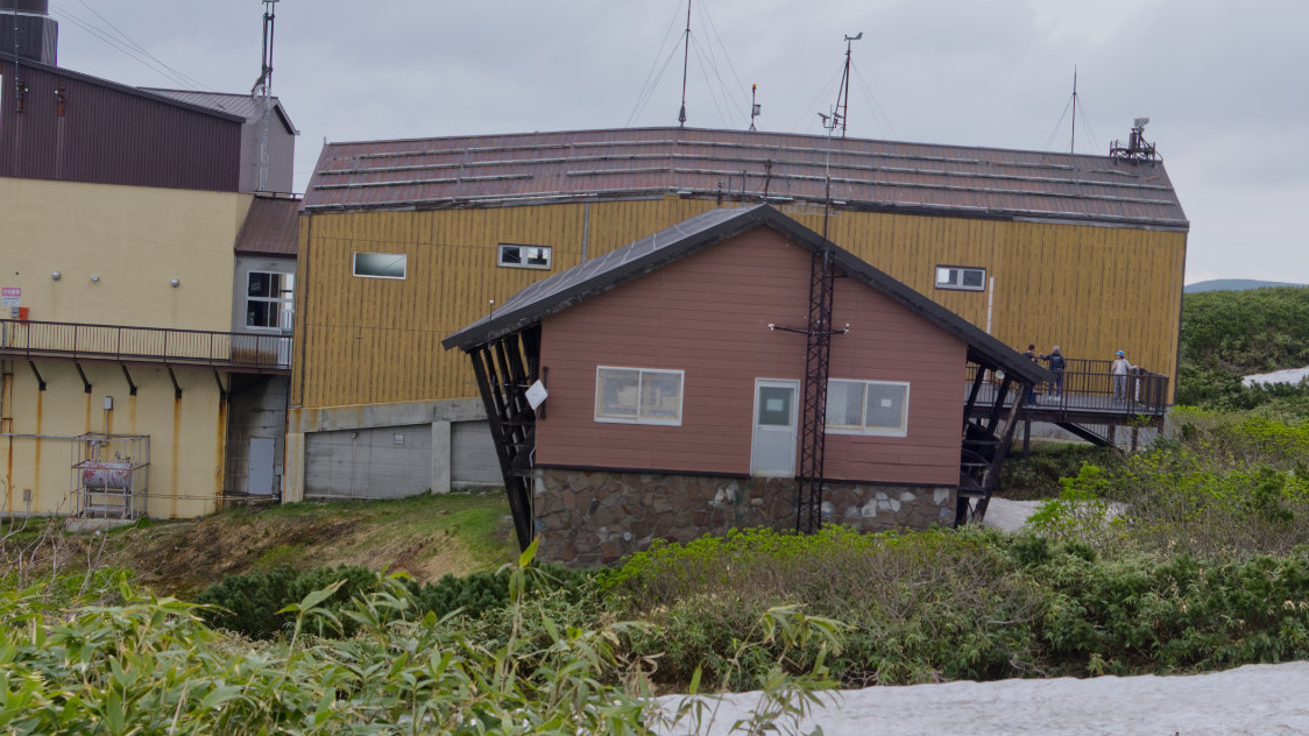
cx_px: 913
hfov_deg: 39.2
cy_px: 320
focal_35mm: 52
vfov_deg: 23.0
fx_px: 1805
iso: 125
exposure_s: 1/350
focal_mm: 20.5
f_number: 5.6
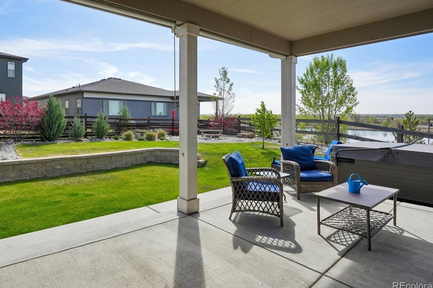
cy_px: 113
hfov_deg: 83.1
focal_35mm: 20
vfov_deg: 61.3
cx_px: 177
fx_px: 241
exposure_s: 1/640
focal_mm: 16
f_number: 11
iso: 400
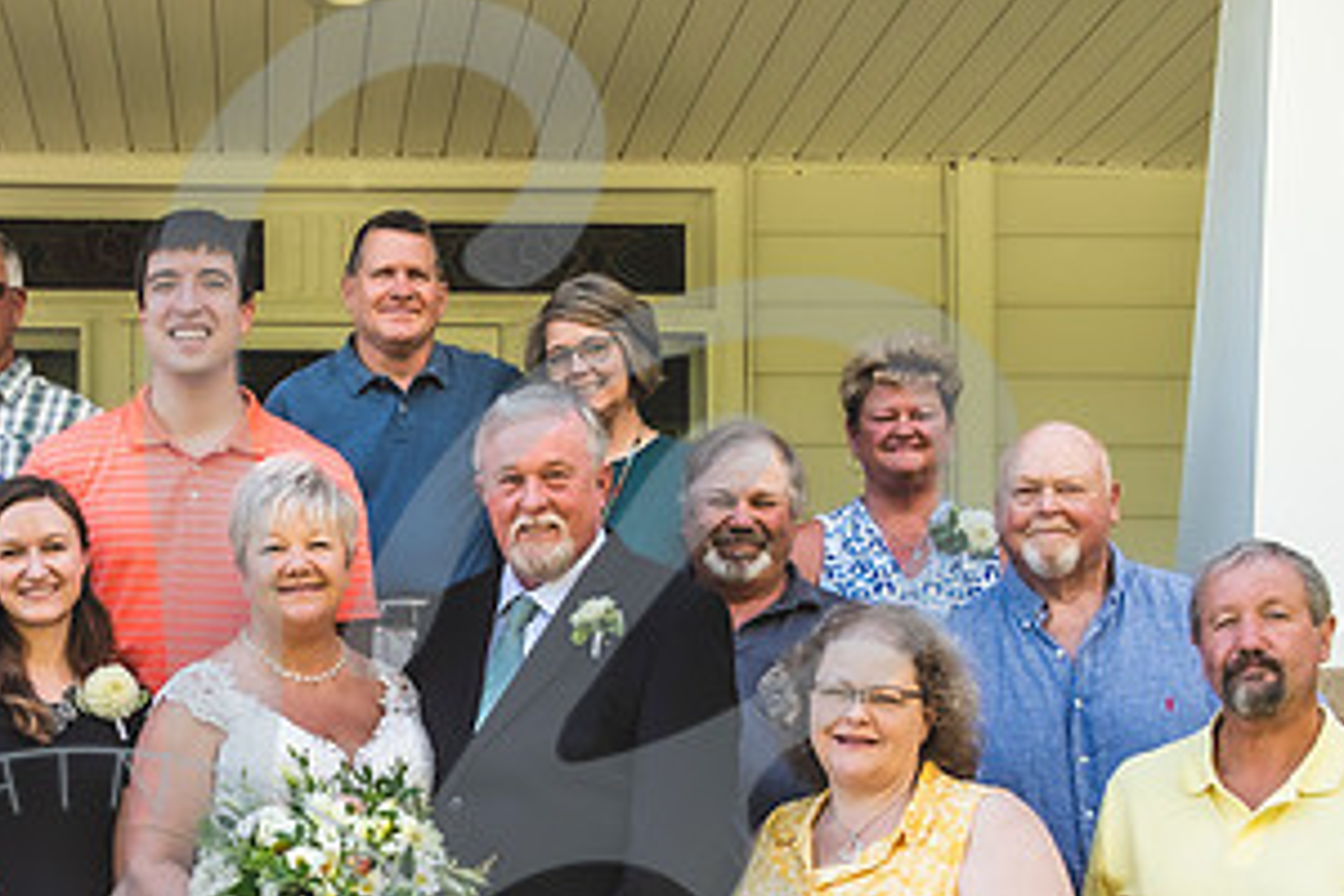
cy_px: 829
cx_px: 354
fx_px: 2762
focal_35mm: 74
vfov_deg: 18.1
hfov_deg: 27.0
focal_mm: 36
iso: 400
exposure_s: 1/320
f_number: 7.1
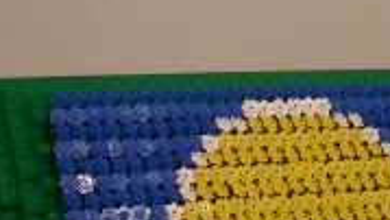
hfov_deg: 15.4
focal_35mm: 136
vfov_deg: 8.9
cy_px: 231
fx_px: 1407
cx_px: 416
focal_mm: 5.8
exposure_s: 1/80
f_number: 2.6
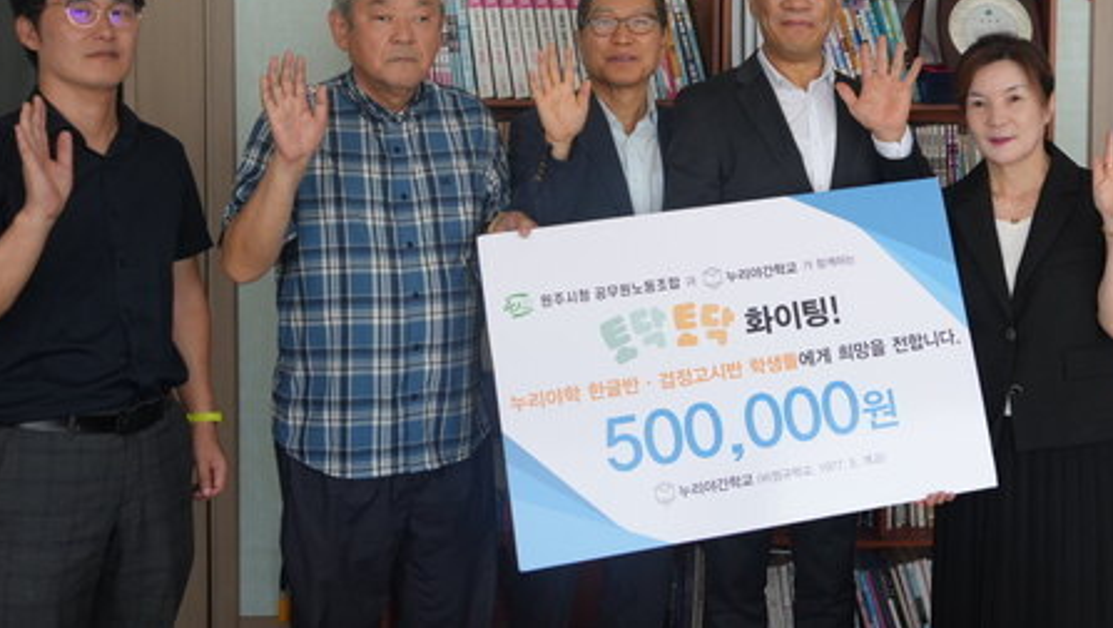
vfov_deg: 22.3
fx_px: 1565
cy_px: 107
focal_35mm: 53
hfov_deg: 38.8
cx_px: 722
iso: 400
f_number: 4
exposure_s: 1/160
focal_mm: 24
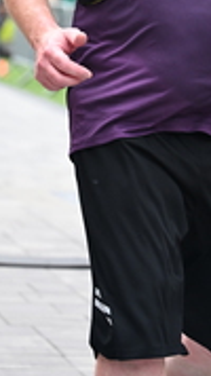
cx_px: 206
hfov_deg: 5.4
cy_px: -131
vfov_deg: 9.4
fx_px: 2250
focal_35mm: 226
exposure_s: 1/1600
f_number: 2.8
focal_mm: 70
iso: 640
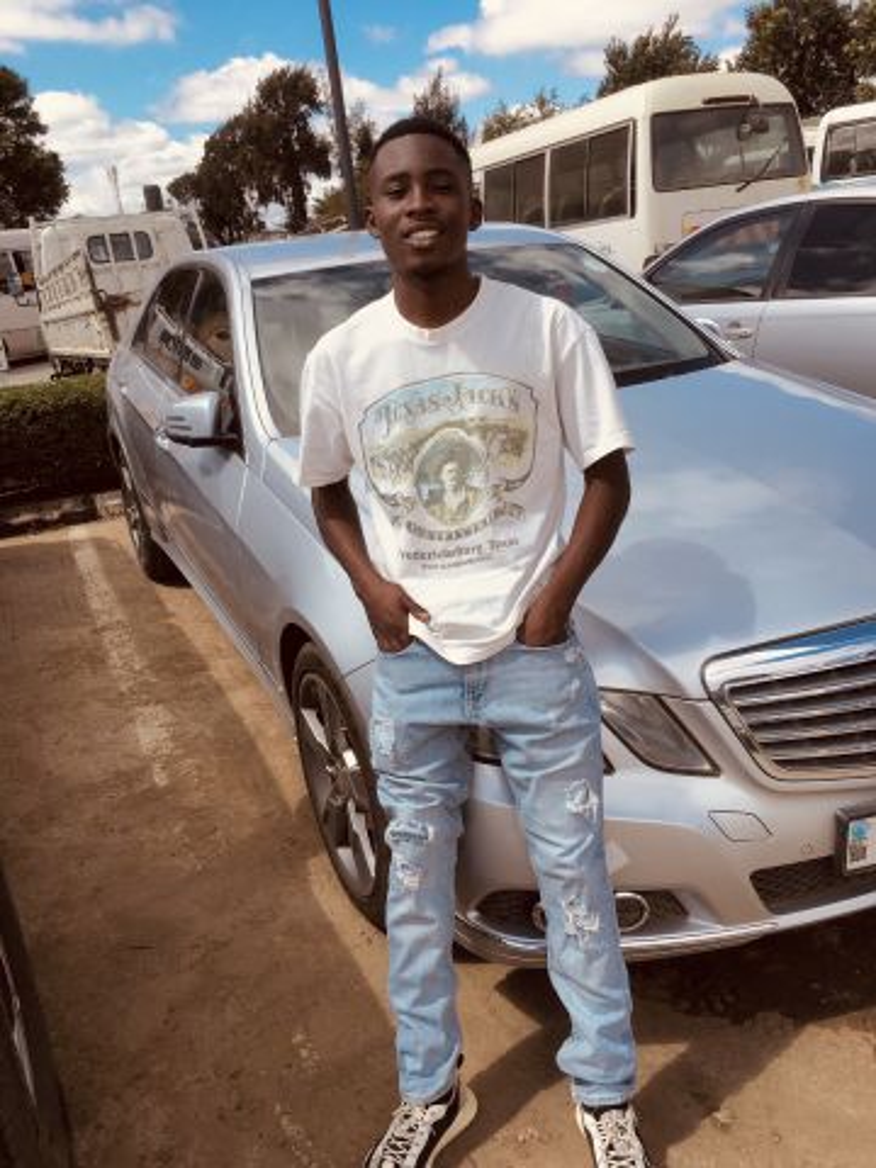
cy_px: 584
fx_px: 979
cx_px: 438
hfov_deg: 48.2
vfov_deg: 61.7
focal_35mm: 29
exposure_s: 1/1350
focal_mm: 4.15
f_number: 2.2
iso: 25
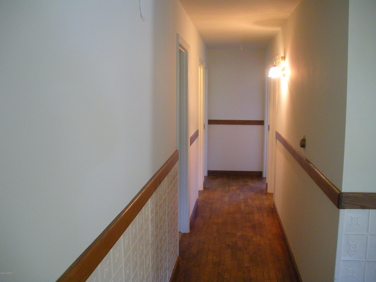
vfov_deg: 39.7
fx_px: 391
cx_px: 188
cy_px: 141
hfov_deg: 51.4
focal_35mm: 36
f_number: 3.5
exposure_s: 1/29.1
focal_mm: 6.3
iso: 400
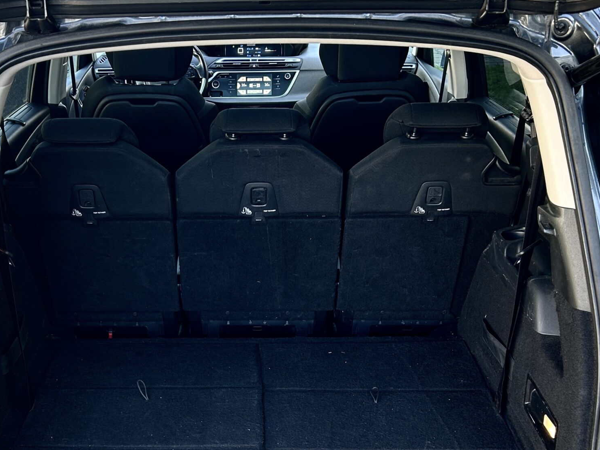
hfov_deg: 42.0
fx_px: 780
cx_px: 269
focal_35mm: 45
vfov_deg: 31.5
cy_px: 344
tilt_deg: -27.2
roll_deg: -0.9
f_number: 1.5
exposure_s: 1/121
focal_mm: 5.7
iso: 64
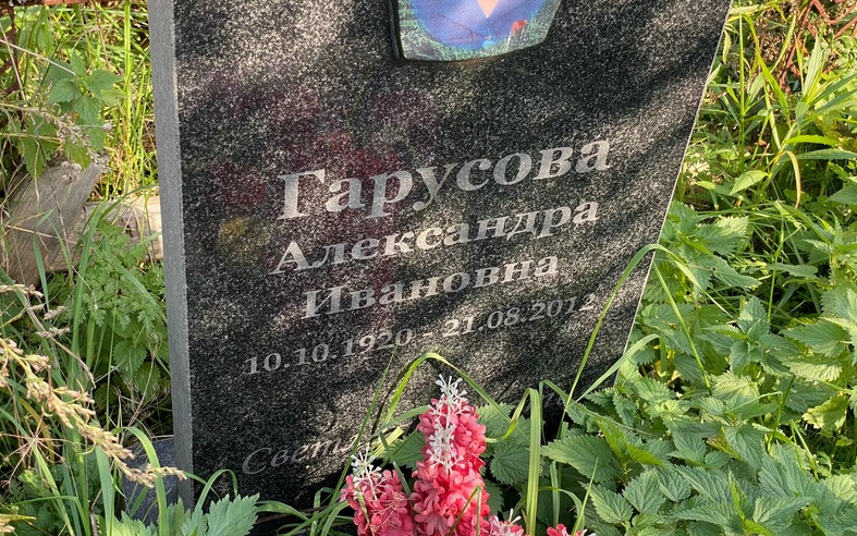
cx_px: 430
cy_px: 253
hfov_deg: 36.3
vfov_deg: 23.1
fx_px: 1308
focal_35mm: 56
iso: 20
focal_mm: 6
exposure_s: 1/136
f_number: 2
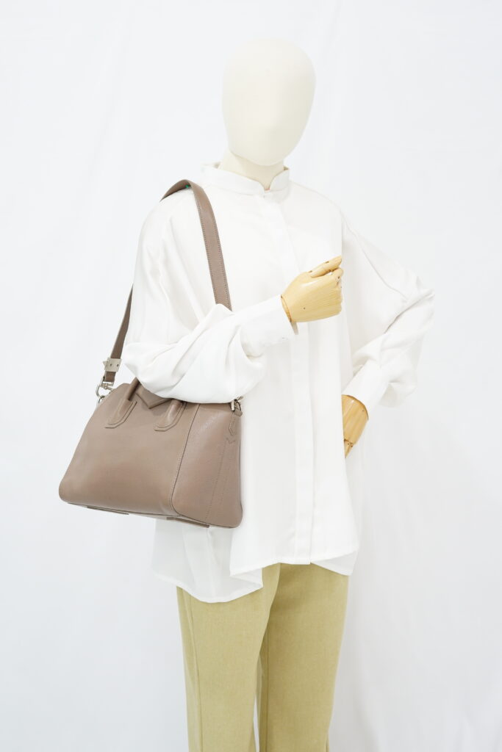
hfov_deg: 27.0
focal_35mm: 50
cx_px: 251
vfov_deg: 39.6
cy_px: 376
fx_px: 1045
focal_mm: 50
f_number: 5
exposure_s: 1/13
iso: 640
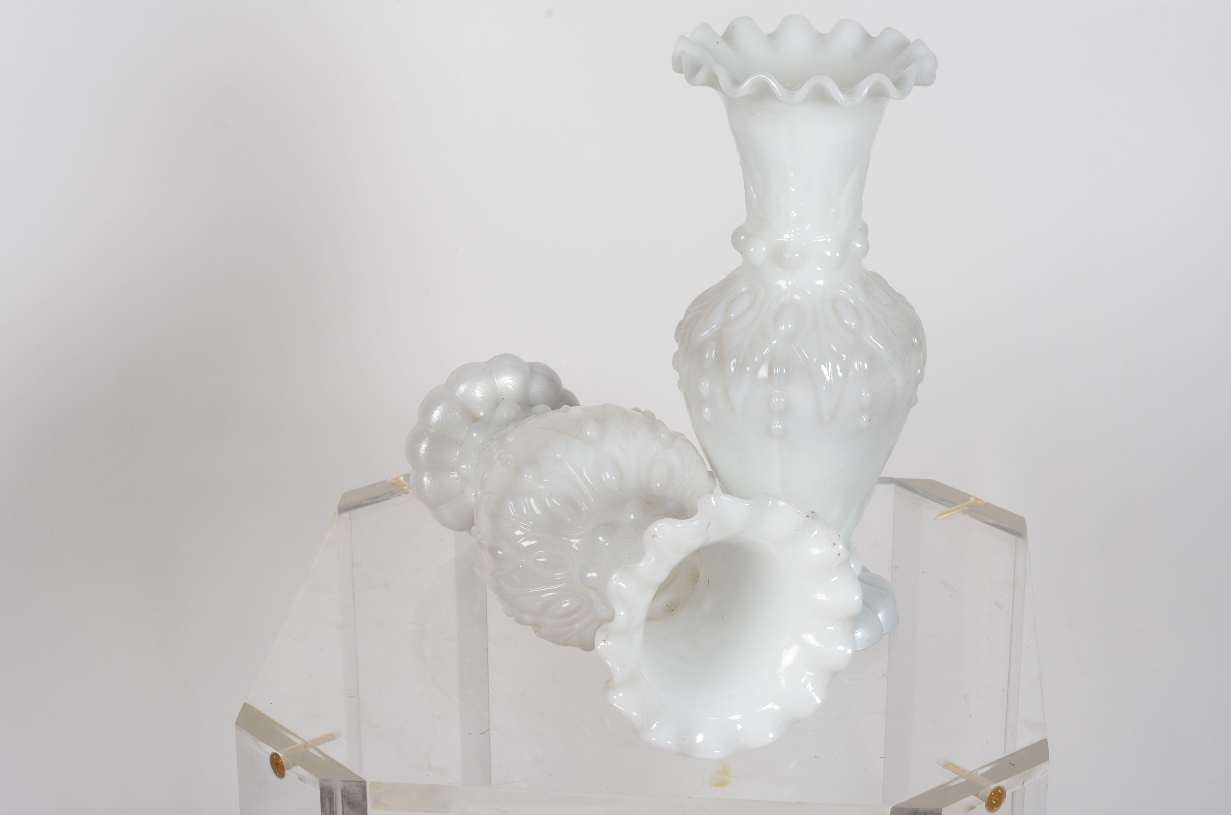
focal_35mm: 75
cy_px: 408
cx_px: 616
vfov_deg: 18.1
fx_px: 2559
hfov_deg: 27.0
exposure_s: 1/125
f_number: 14
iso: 100
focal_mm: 50
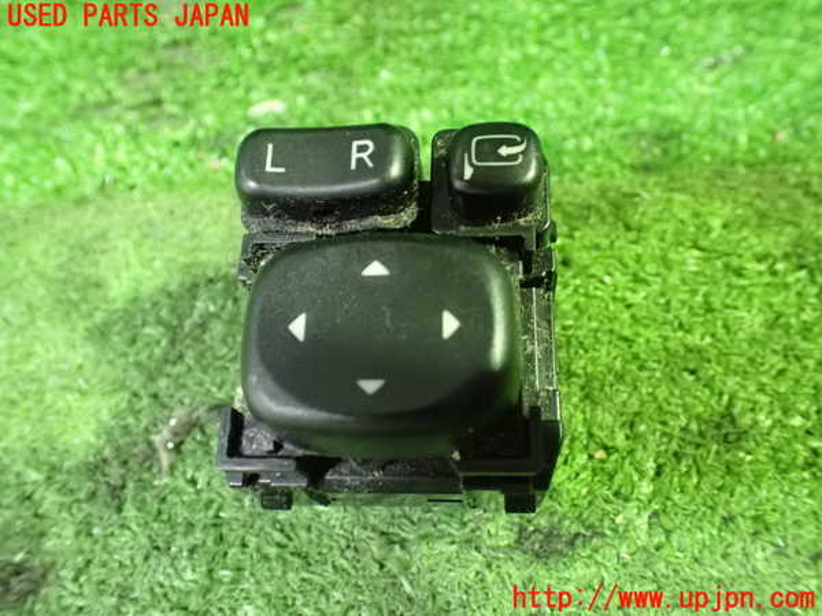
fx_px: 712
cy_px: 308
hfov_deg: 60.0
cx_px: 411
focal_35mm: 30
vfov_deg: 46.8
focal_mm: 5.4
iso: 1600
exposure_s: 1/25
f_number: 2.3
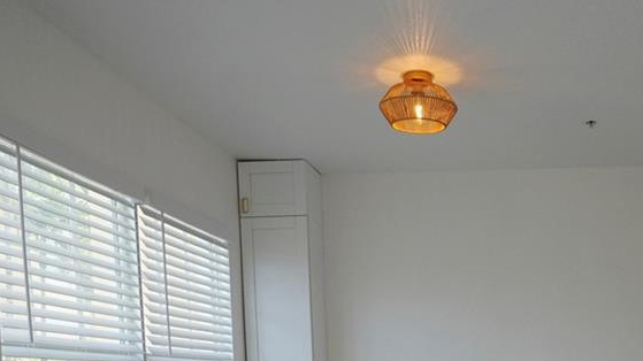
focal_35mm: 47
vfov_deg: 22.8
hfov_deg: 41.8
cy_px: 455
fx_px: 805
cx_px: 505
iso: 200
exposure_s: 1/160
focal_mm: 10.5
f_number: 4
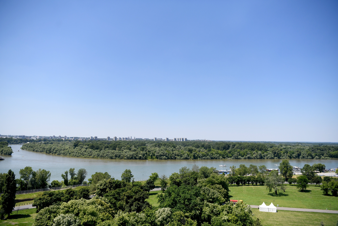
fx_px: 225
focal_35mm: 24
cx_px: 169
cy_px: 113
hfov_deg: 73.7
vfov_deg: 53.1
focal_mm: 24
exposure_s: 1/8000
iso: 500
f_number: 3.5
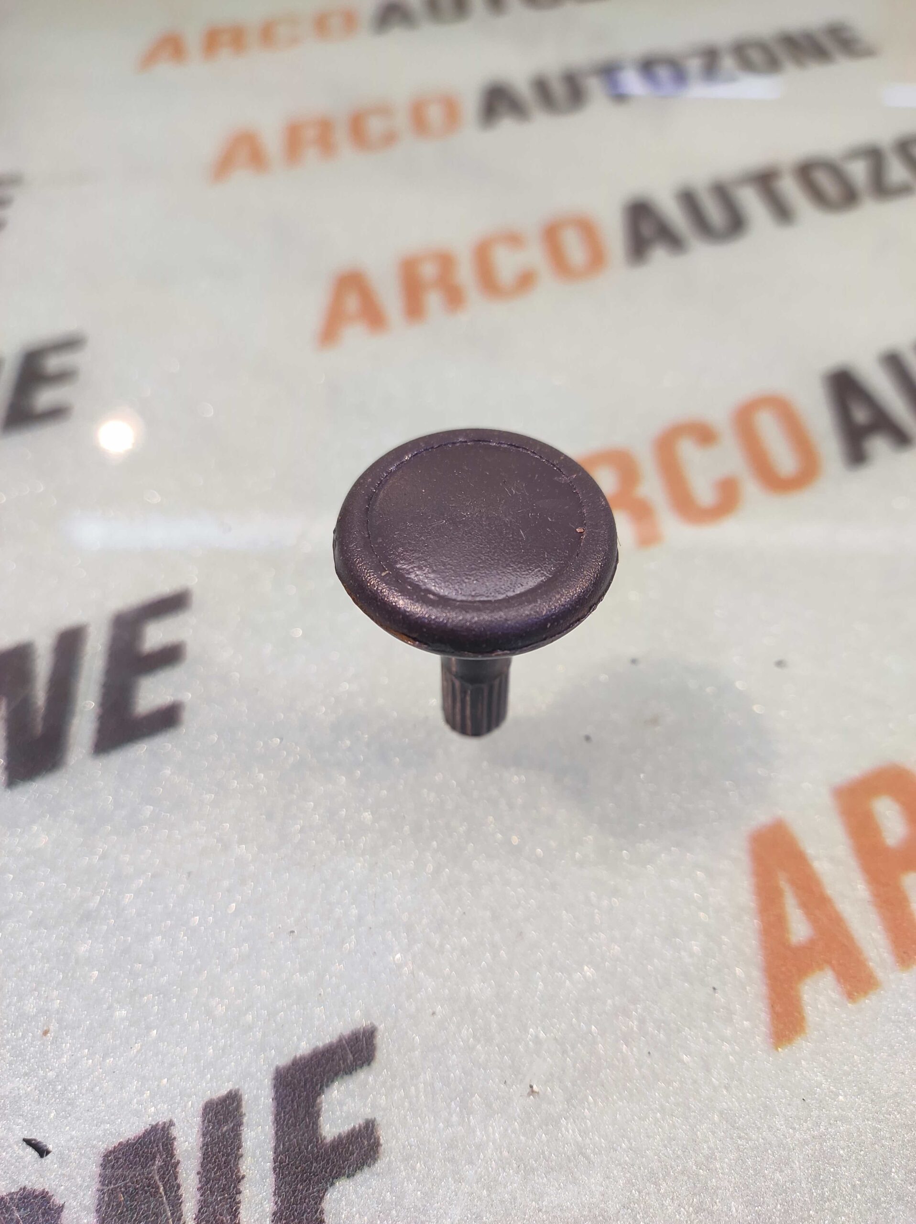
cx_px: 458
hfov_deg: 74.7
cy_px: 612
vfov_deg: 91.1
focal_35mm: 17
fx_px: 601
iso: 275
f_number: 1.79
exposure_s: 1/50
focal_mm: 4.74
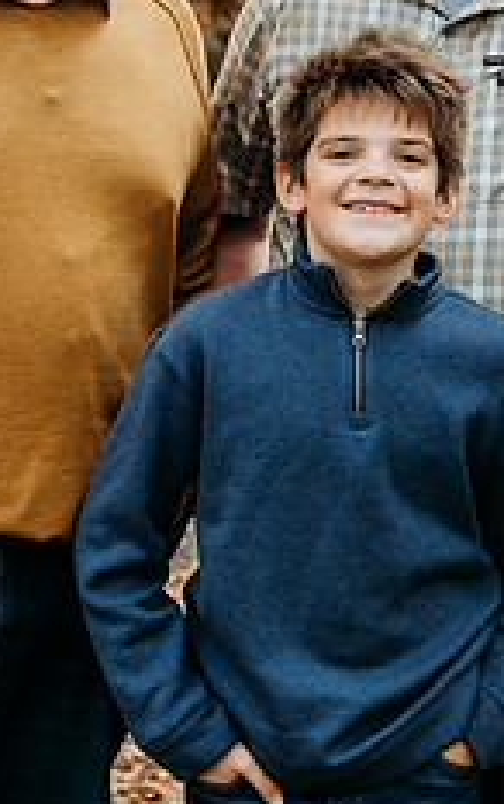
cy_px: 223
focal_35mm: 132
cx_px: 373
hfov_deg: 9.9
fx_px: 2896
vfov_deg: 15.8
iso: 500
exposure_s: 1/320
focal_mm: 52
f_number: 4
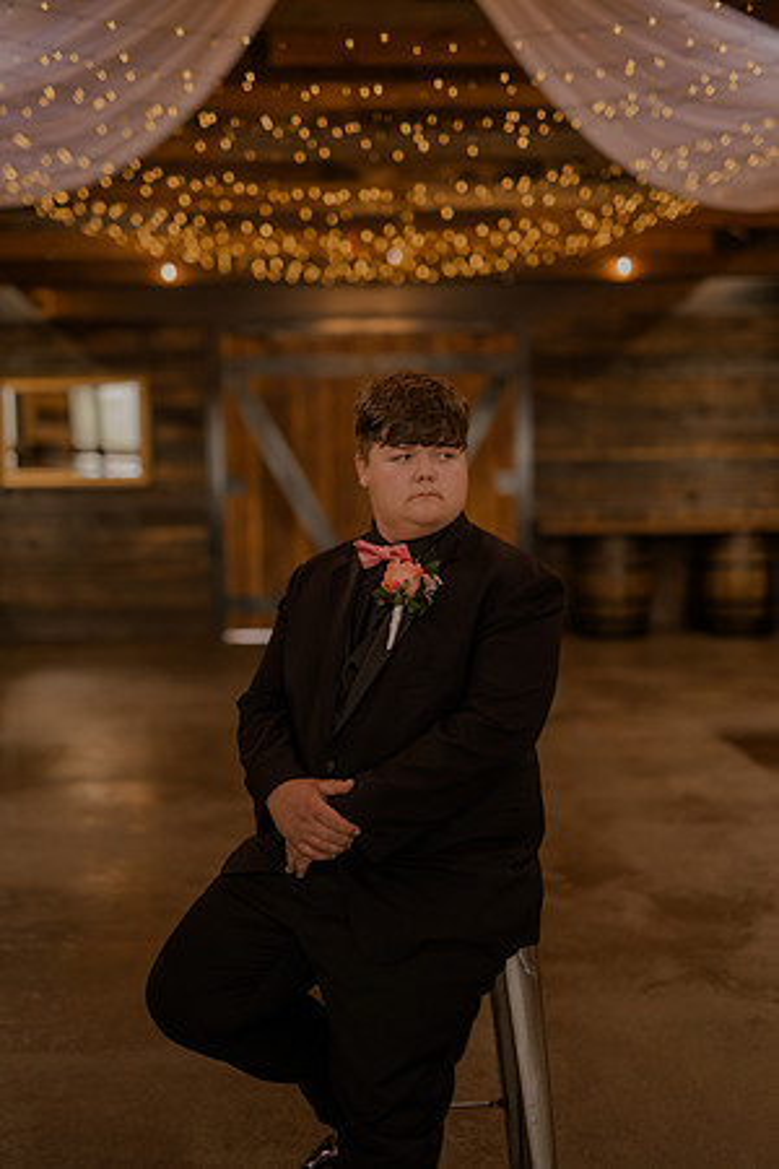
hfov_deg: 27.0
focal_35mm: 50
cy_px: 584
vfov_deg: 39.6
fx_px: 1623
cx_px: 390
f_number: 1.4
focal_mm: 50
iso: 800
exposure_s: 1/160
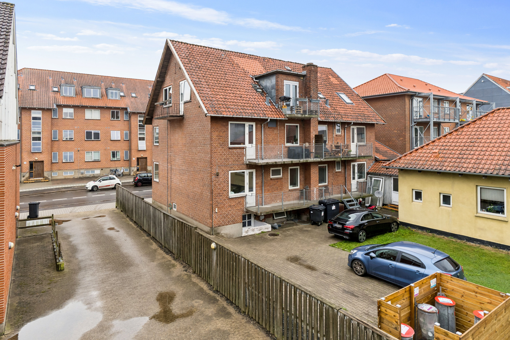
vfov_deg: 56.1
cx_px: 255
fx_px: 319
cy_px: 170
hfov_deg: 77.3
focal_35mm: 22
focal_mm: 15
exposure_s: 1/125
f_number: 8
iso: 200
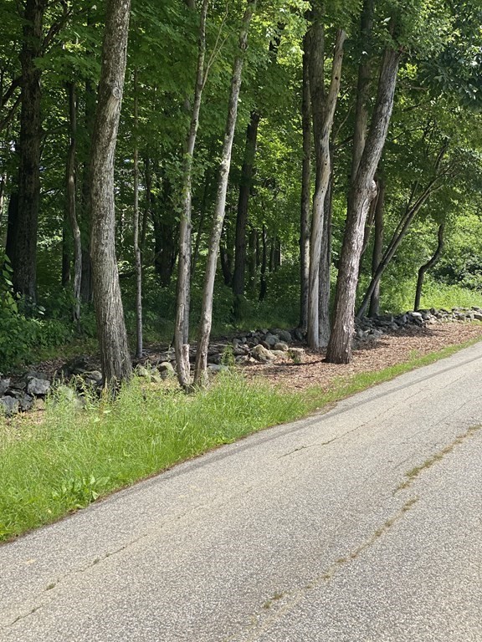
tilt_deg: -2.2
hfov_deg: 28.0
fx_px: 965
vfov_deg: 36.8
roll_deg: +0.8
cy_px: 321
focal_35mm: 52
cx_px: 241
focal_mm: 6
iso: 20
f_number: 2
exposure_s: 1/959
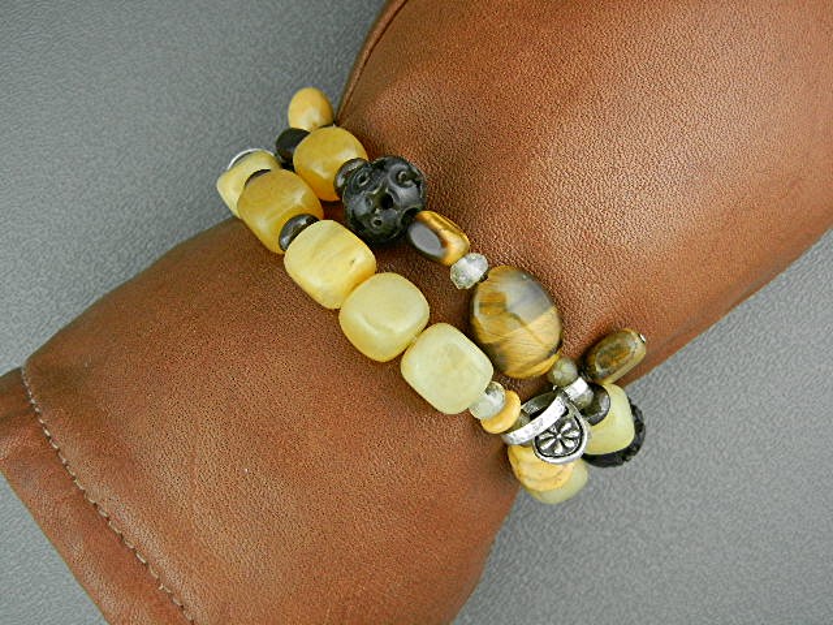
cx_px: 416
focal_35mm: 45
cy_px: 312
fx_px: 1083
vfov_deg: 32.2
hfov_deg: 42.1
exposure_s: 1/5.6
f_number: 3.8
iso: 200
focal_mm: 8.1
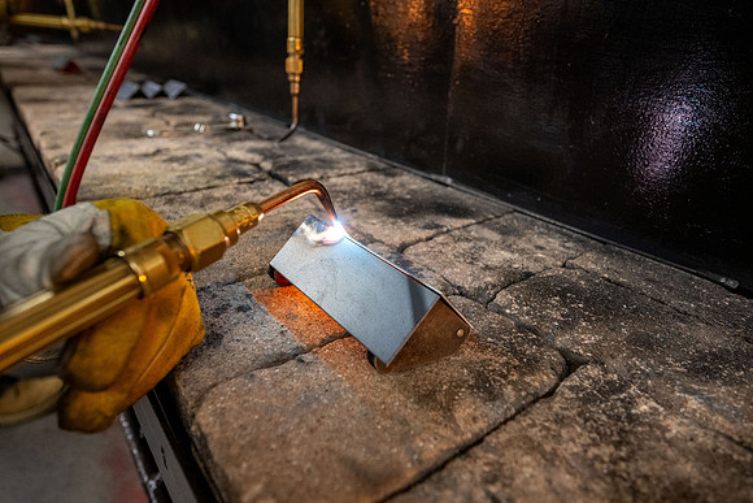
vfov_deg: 57.3
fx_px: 460
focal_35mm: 22
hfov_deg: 78.6
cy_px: 252
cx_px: 376
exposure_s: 1/160
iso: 2500
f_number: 4
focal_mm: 22
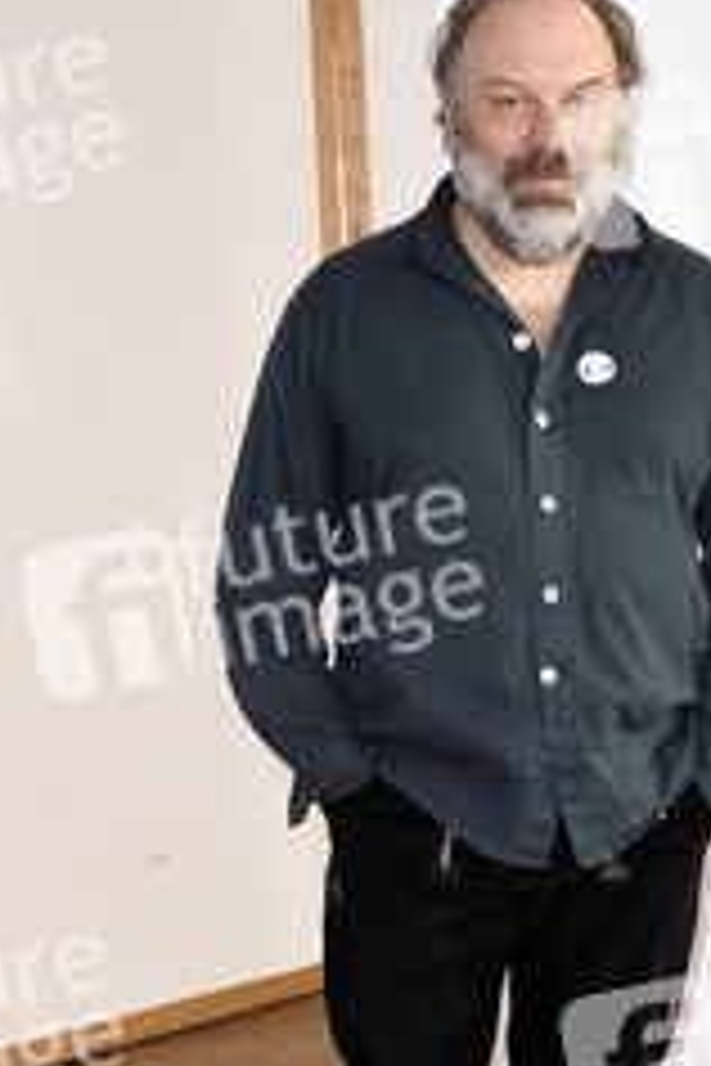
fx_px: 2399
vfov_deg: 24.7
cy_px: 819
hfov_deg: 16.9
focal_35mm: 81
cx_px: 382
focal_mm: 32
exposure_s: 1/60
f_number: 6.3
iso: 640
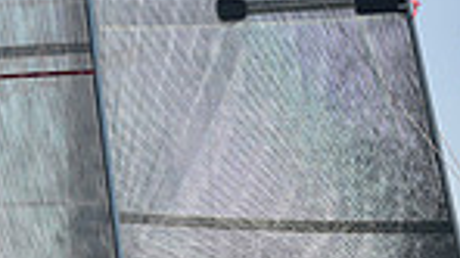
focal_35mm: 288
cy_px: 502
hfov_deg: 7.5
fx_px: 3510
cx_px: 308
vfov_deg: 4.2
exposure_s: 1/800
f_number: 4.5
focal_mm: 70
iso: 250
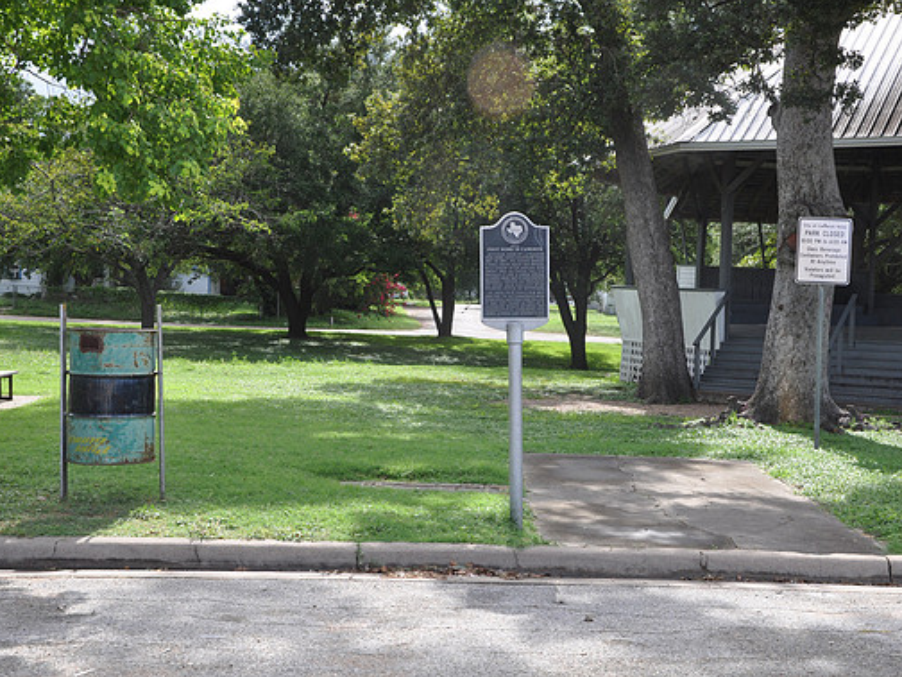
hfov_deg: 36.1
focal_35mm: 53
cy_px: 338
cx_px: 494
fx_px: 1381
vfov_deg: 27.5
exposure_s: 1/80
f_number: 9
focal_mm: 32
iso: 200
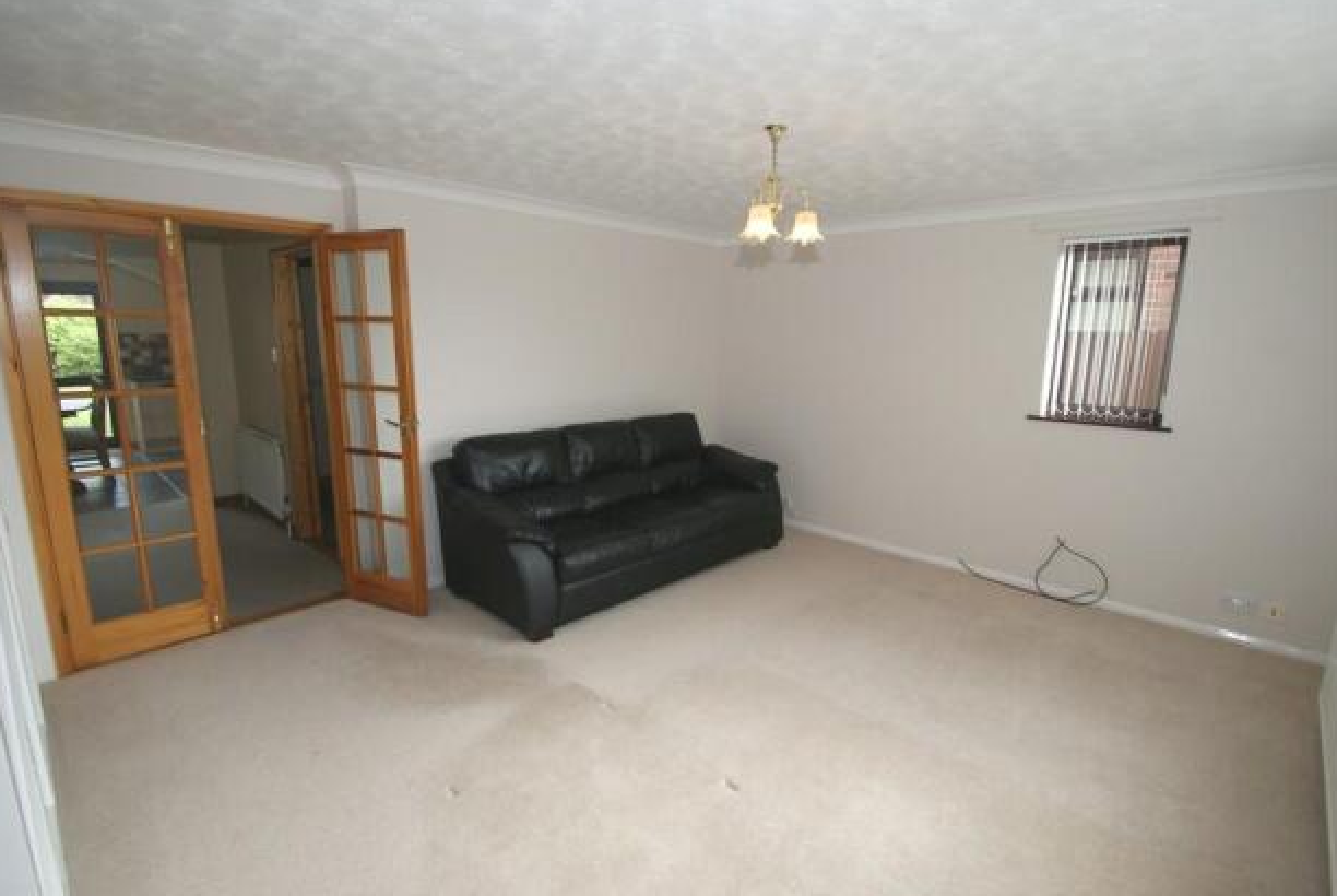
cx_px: 705
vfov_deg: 73.9
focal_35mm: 16
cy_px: 464
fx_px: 595
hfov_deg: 96.6
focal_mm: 10
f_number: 4
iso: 400
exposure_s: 1/160
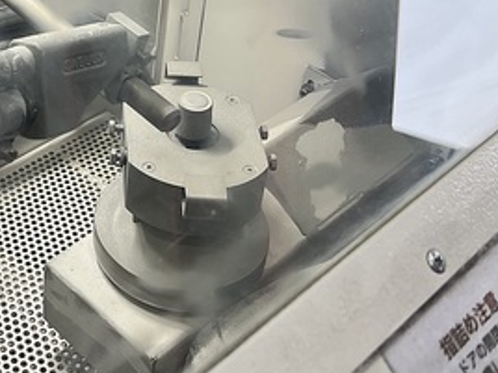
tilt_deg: -32.8
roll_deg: -0.9
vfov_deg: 22.9
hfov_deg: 29.6
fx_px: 892
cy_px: 24
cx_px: 30
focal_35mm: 62
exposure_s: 1/106
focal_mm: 5.7
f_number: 1.5
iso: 125
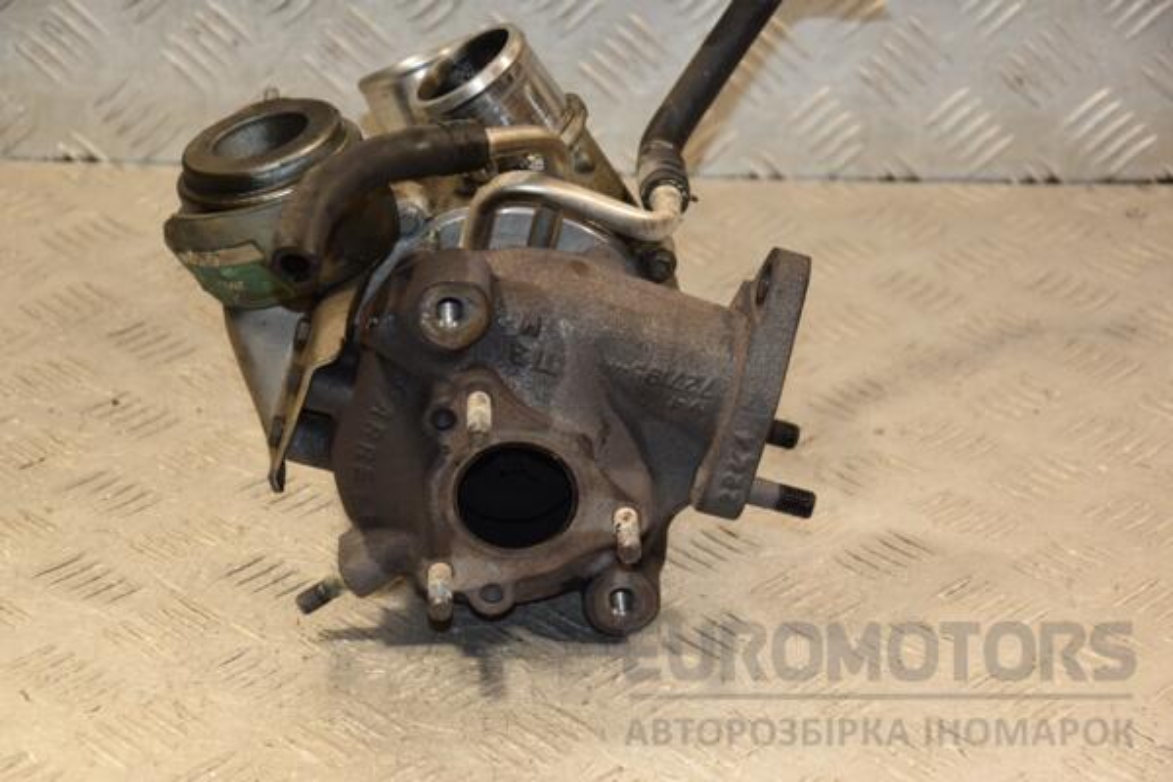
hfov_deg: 20.6
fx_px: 3225
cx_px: 586
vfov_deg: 13.8
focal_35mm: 99
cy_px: 391
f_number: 5.3
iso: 800
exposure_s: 1/200
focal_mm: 66
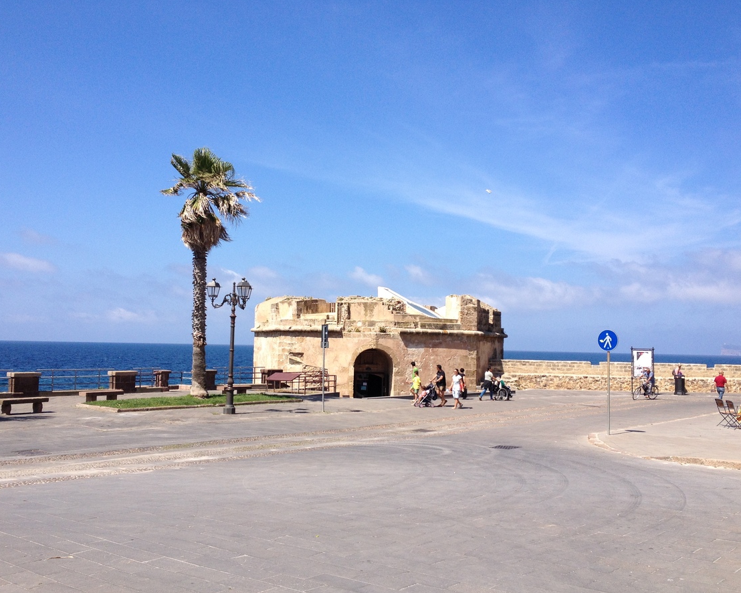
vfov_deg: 40.1
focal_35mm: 37
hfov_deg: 49.1
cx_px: 362
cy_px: 296
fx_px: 811
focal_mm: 4.28
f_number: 2.4
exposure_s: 1/1783
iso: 50
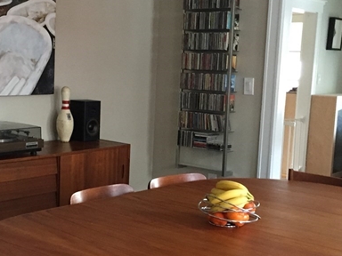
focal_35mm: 58
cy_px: 150
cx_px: 126
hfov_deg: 33.1
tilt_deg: -8.1
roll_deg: -1.6
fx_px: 573
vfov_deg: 25.2
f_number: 2.2
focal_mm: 4.15
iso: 250
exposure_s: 1/20
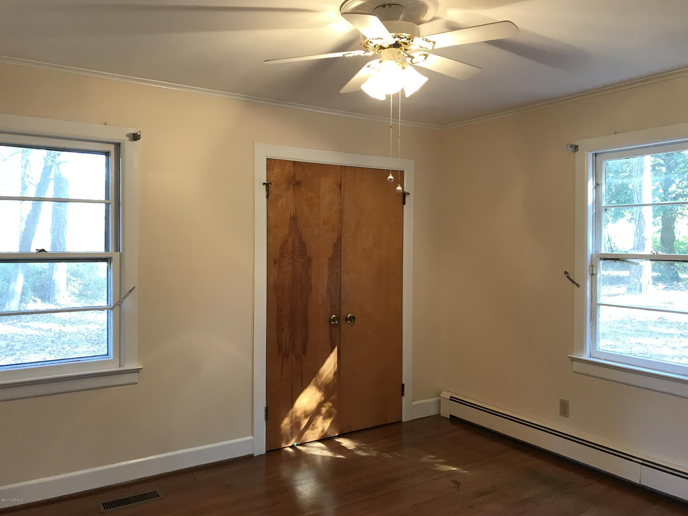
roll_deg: +0.6
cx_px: 344
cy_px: 258
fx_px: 557
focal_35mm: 28
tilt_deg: -1.4
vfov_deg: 49.7
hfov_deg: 63.4
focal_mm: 3.99
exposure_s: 1/24
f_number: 1.8
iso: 40
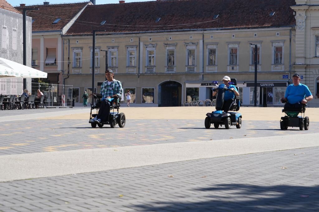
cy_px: 106
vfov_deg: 12.2
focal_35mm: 112
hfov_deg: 18.3
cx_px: 160
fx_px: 993
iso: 100
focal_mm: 112
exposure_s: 1/125
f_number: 10
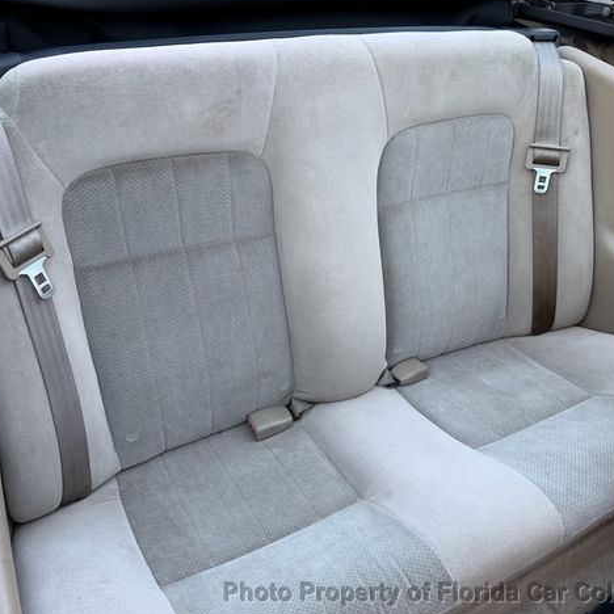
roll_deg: -7.4
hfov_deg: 55.6
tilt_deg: -40.0
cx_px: 315
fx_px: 582
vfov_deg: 55.6
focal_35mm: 29
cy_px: 306
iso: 160
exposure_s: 1/121
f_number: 1.78
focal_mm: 6.76
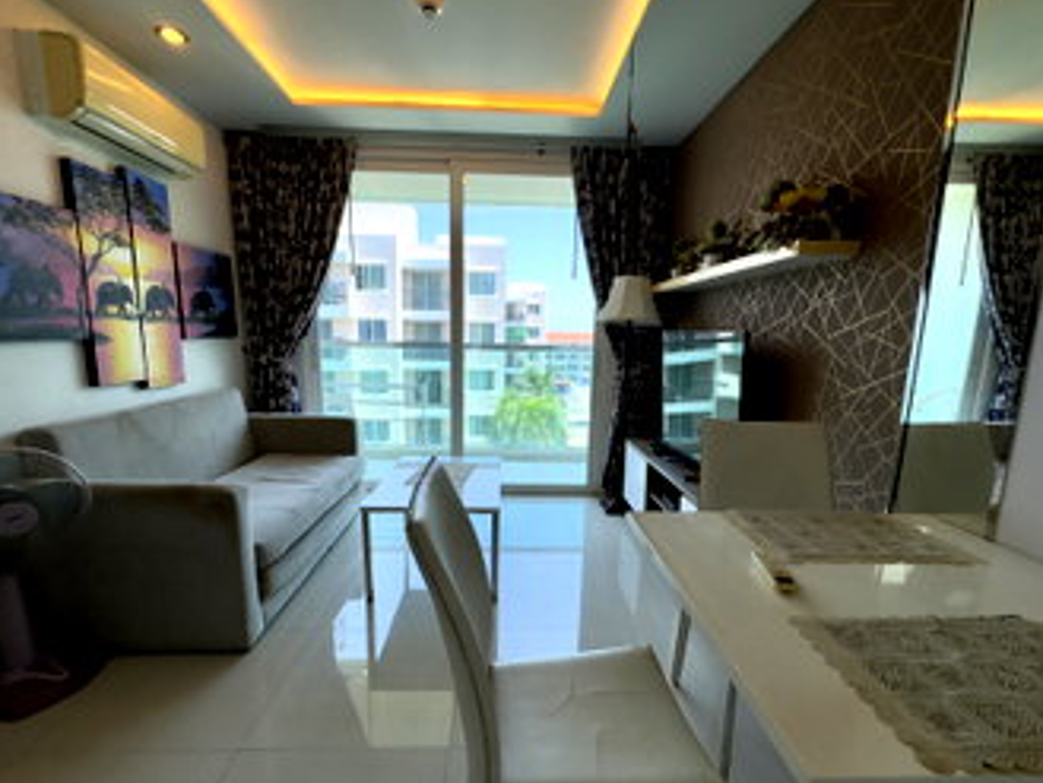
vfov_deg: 74.6
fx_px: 512
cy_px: 431
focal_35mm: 17
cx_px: 520
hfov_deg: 91.0
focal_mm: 2.22
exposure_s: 1/338
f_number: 2.2
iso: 40
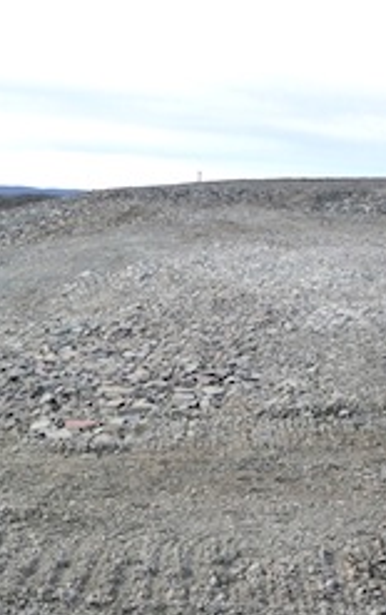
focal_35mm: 45
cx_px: 133
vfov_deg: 44.3
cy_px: 303
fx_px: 755
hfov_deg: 28.5
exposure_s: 1/250
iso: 160
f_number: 8
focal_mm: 4.7
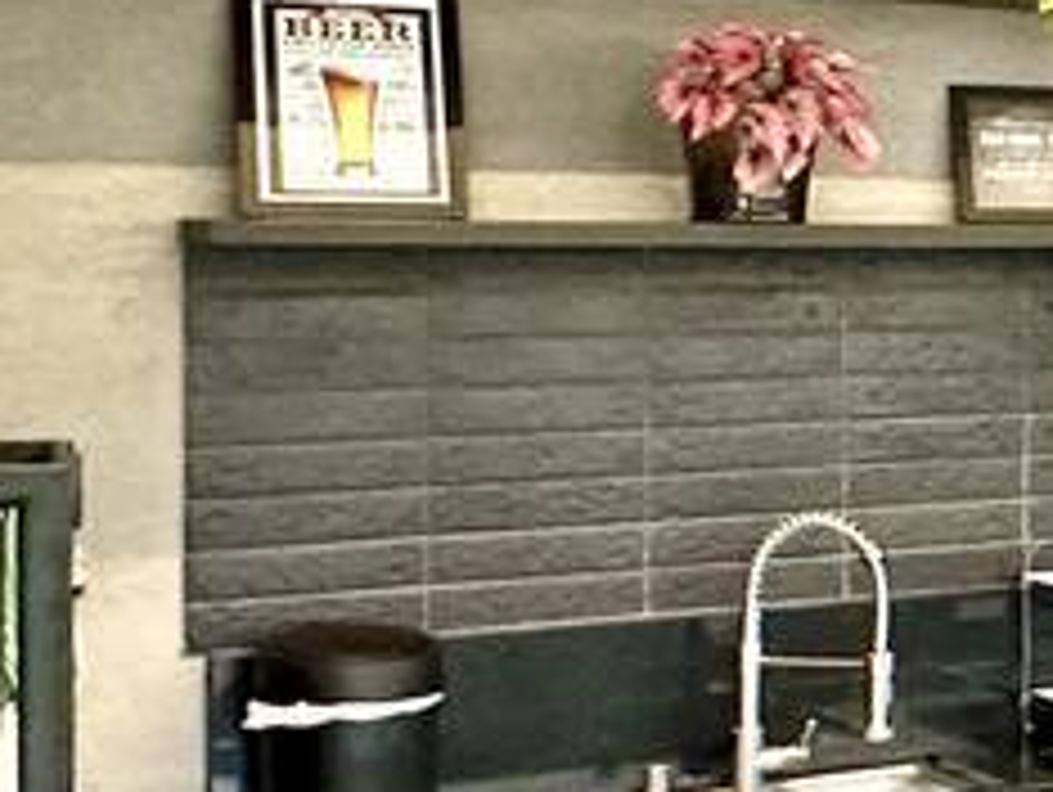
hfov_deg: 15.6
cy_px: 248
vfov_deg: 17.1
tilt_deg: +0.2
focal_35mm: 86
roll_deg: -0.2
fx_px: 2619
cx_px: 2336
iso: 200
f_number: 2.2
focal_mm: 2.22
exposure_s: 1/60
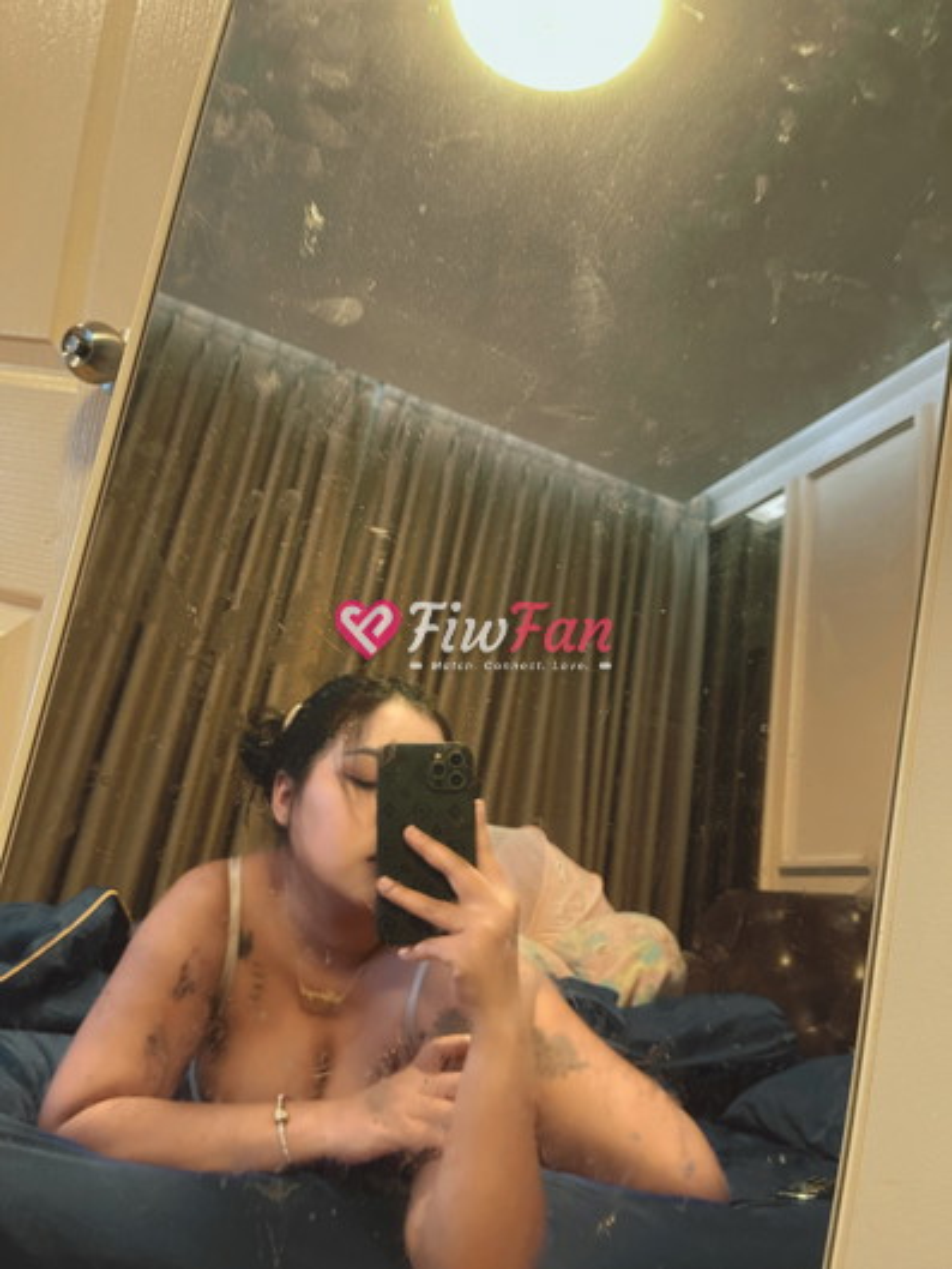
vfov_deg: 69.4
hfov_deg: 54.9
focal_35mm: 25
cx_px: 476
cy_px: 634
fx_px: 916
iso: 500
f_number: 1.6
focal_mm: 5.1
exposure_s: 1/30
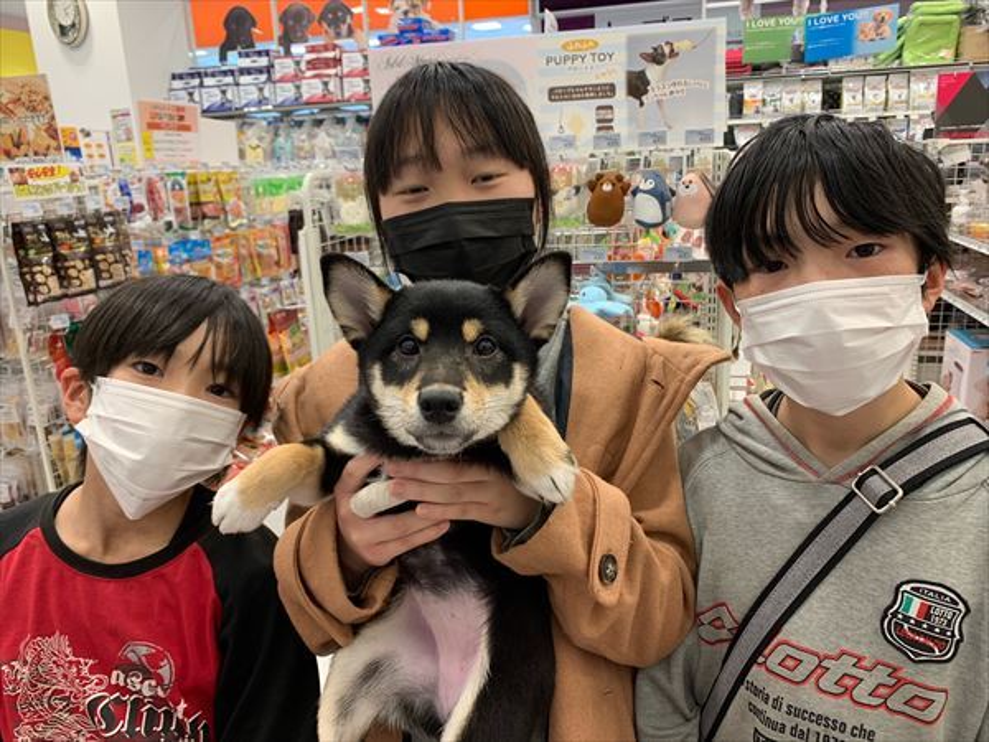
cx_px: 494
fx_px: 743
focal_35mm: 26
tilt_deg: -13.9
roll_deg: +3.0
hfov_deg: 67.3
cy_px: 371
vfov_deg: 53.1
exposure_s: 1/50
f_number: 1.8
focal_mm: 4.25
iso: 64
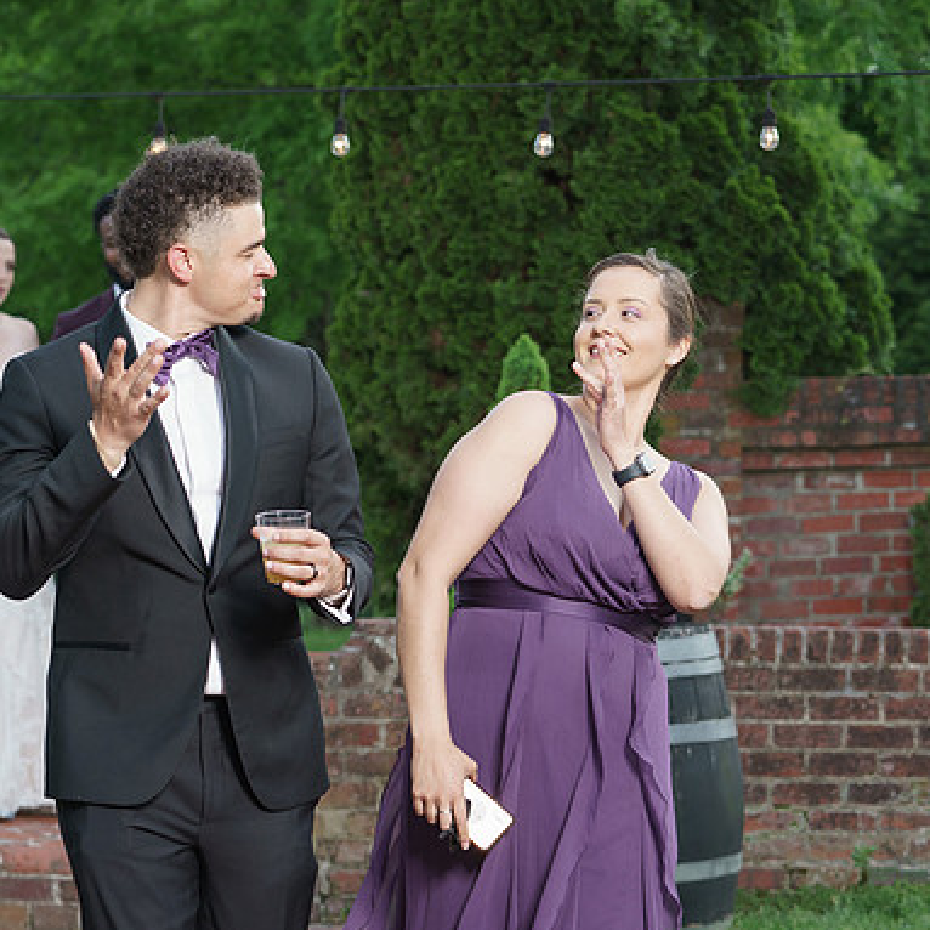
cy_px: 538
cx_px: 451
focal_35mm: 114
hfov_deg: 15.3
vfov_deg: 15.3
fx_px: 3465
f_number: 4
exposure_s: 1/200
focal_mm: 70
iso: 200
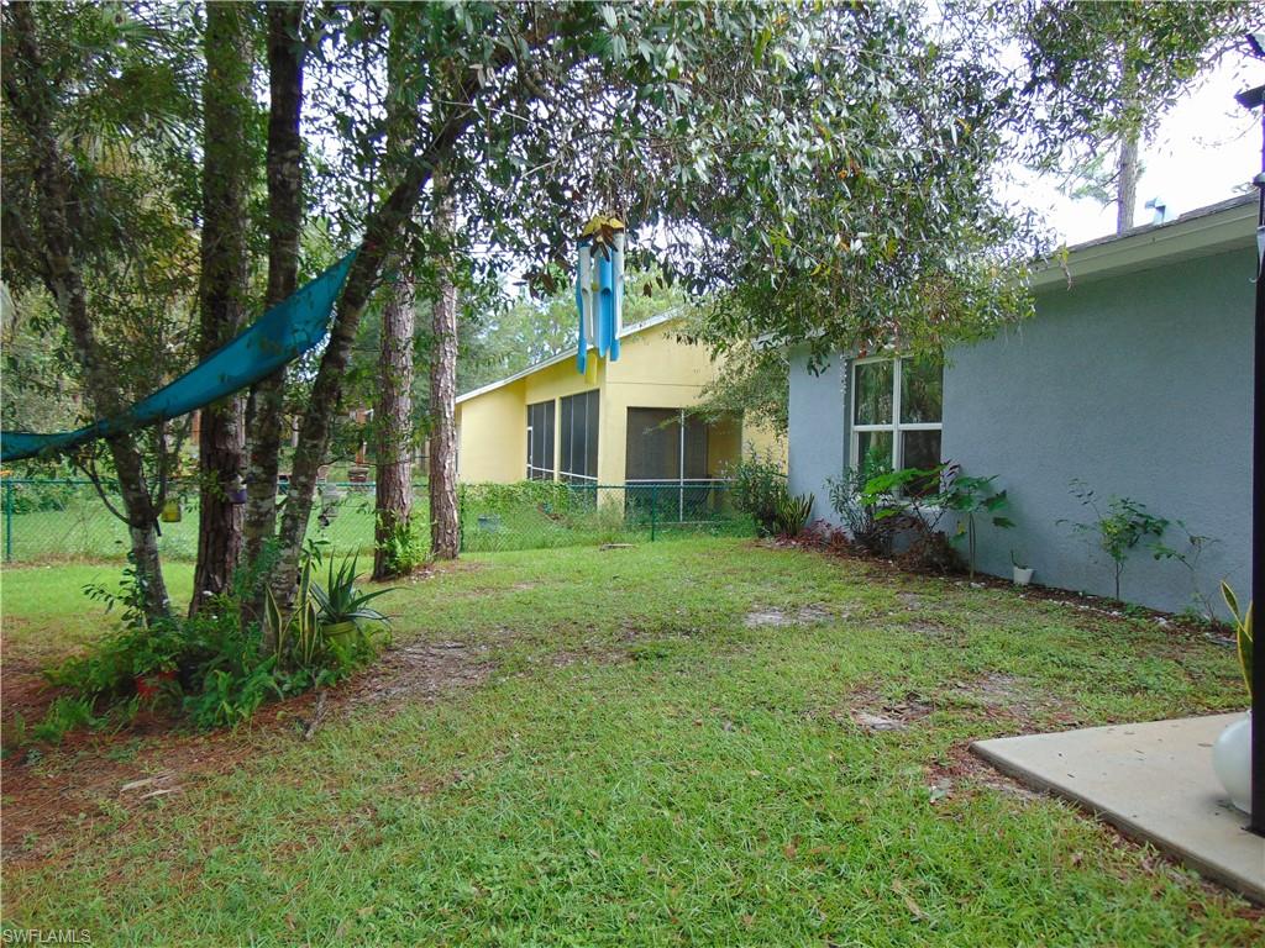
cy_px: 474
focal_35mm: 25
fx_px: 914
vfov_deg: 54.9
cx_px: 632
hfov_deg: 69.4
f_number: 3
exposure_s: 1/160
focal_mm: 4.5
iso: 80
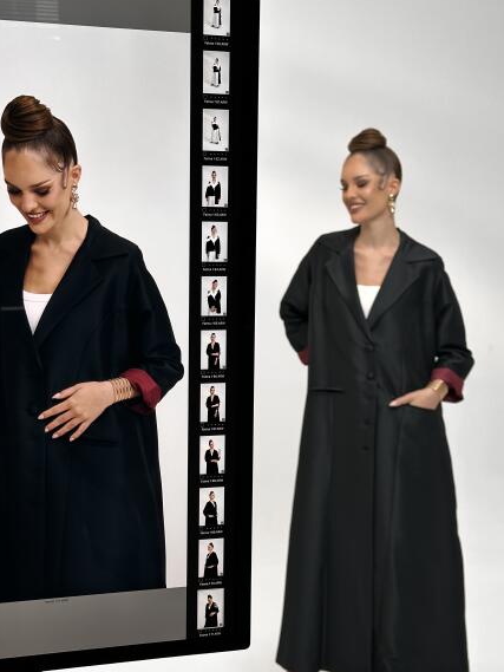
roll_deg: +1.3
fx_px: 1145
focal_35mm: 59
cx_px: 231
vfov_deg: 32.6
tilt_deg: -5.1
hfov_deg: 24.8
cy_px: 386
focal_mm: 6.86
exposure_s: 1/174
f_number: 1.78
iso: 64
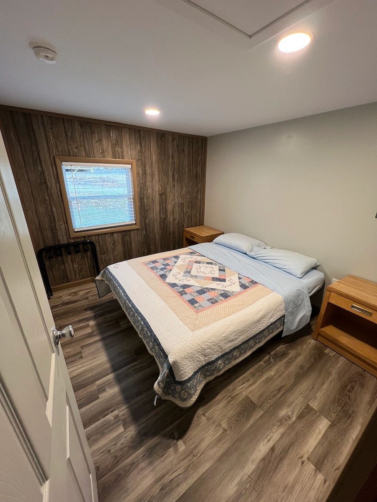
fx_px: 189
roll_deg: -1.3
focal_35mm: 13
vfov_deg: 106.2
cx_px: 188
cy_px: 251
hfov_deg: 89.9
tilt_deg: -21.3
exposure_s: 1/60
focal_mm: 1.57
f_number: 1.8
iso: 125
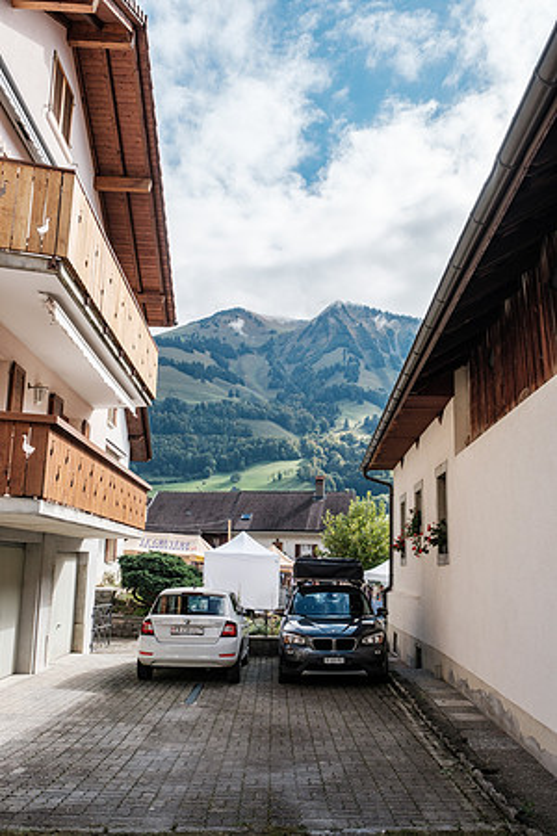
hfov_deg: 42.3
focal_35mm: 31
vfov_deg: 60.3
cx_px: 278
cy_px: 418
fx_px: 719
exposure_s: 1/640
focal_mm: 20.6
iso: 320
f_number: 5.6
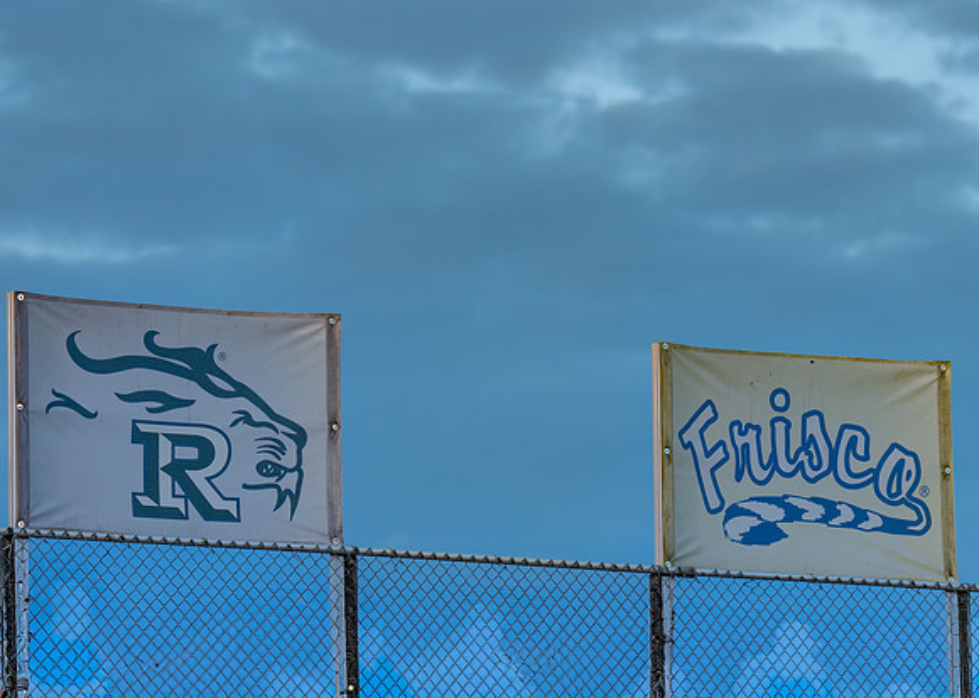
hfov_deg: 9.0
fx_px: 6226
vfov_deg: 6.4
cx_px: 521
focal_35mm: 224
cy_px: 520
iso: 500
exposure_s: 1/1250
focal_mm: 119
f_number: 2.8
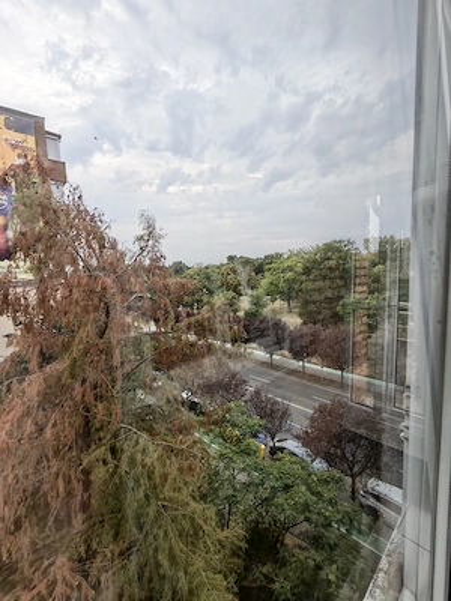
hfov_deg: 78.1
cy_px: 300
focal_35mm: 16
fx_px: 278
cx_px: 226
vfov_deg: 94.5
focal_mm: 1.96
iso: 50
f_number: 2.2
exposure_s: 1/730
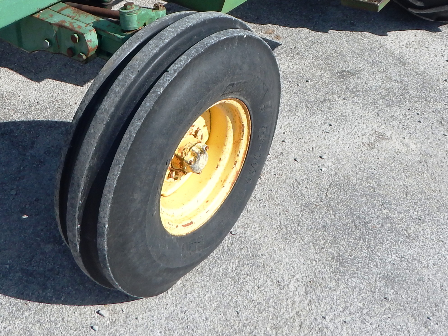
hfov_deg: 37.3
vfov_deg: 26.2
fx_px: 660
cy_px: -42
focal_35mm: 51
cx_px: 166
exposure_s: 1/500
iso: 125
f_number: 6
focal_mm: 4
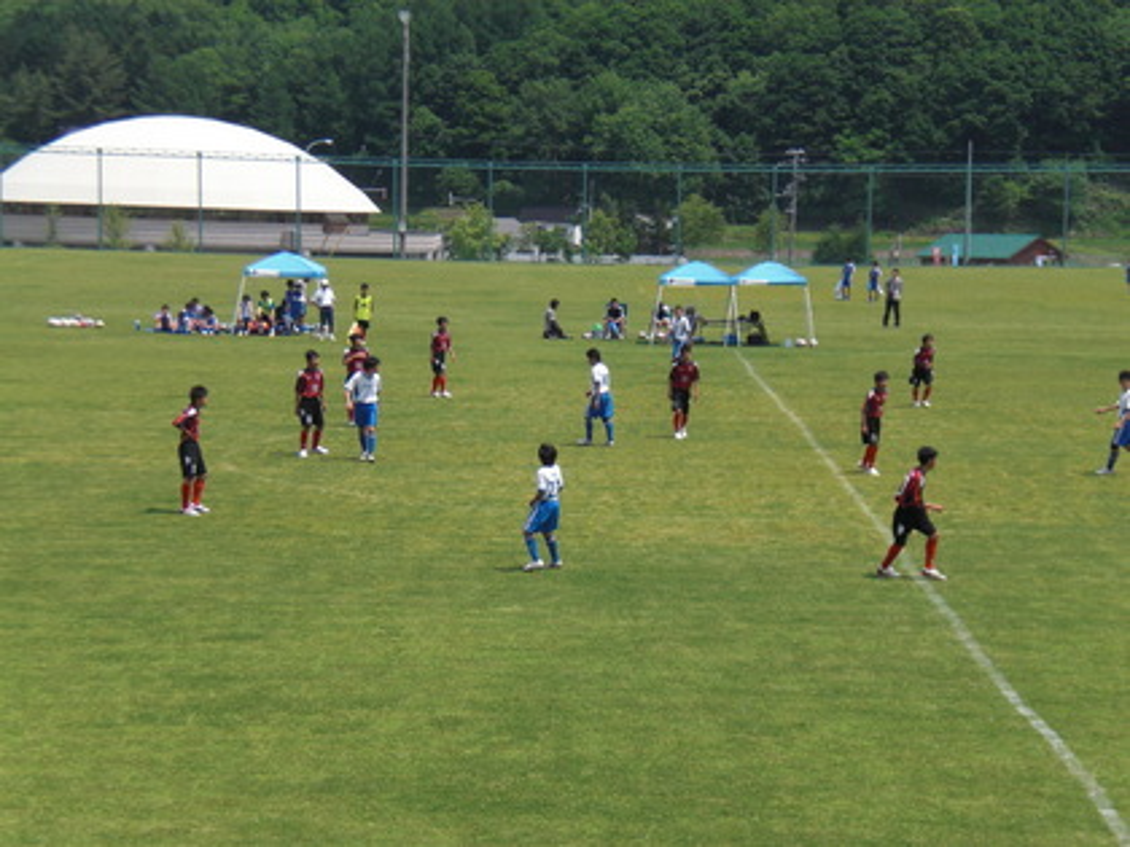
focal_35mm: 100
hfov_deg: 19.6
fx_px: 3264
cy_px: 424
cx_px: 565
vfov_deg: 14.8
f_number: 5.4
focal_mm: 16.51
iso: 64
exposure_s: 1/400
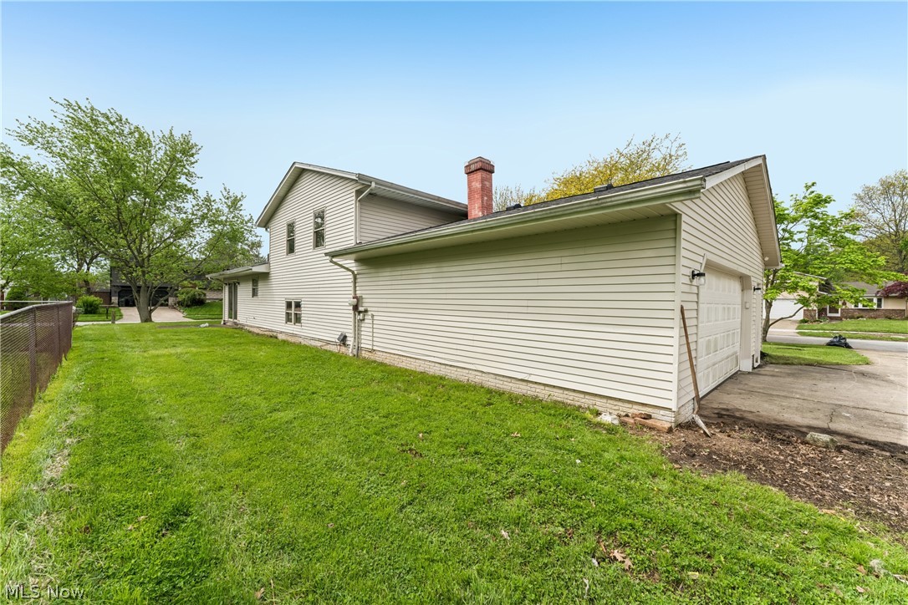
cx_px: 454
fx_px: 353
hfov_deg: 104.3
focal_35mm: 14
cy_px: 302
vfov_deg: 81.2
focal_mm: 14
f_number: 8
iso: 200
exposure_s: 1/800
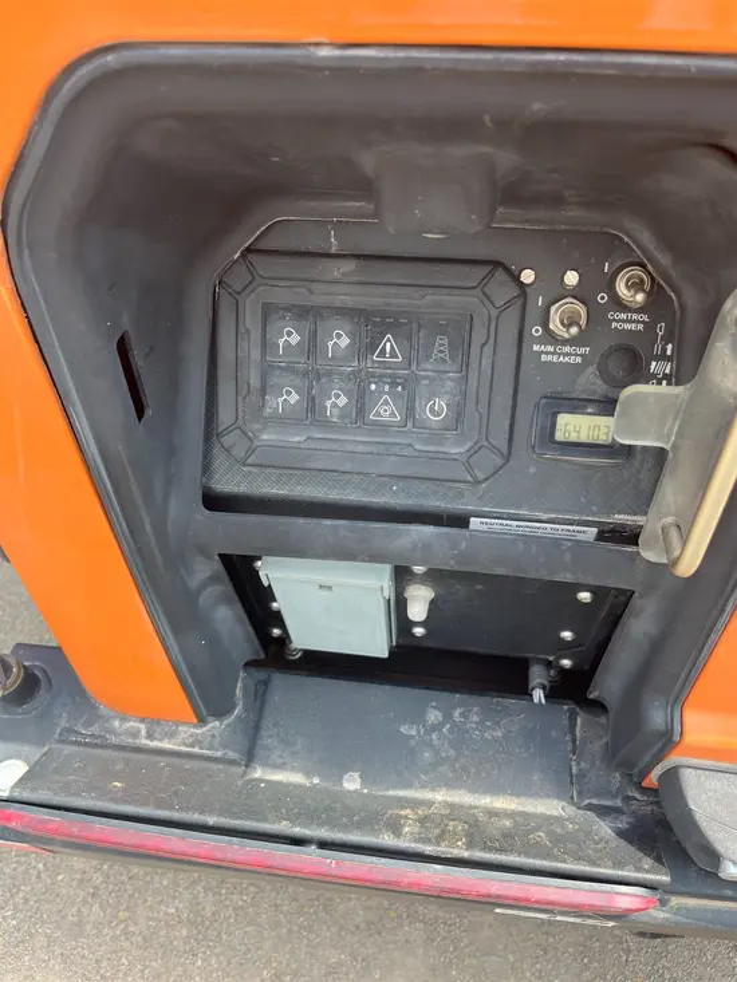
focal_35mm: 26
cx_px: 368
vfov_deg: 67.3
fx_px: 738
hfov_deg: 53.1
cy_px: 491
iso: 40
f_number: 1.6
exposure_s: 1/221
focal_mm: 5.1
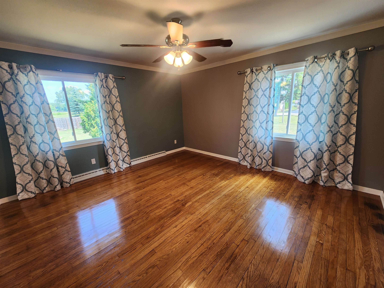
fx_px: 144
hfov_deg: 106.2
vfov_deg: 89.9
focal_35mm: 13
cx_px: 192
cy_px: 144
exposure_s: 1/60
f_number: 2.2
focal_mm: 2.2
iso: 125
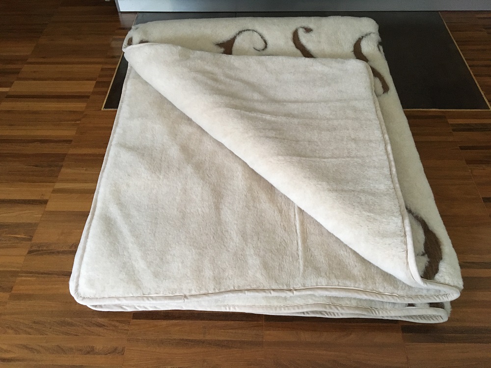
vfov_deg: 48.2
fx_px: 411
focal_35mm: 29
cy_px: 184
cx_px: 246
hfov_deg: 61.7
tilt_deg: -51.2
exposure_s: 1/25
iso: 200
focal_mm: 4.15
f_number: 2.2
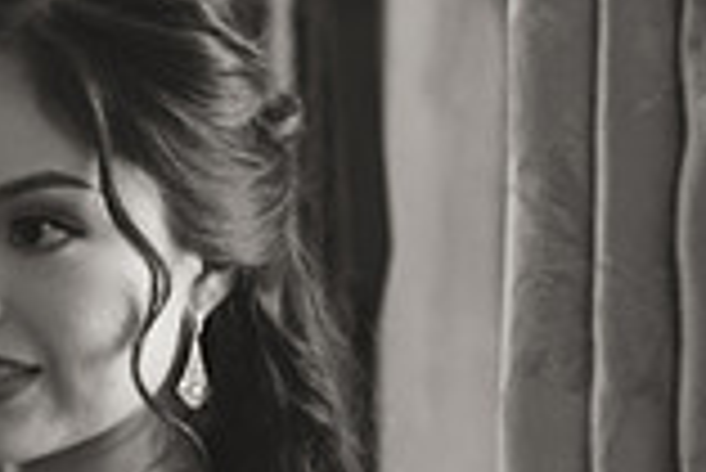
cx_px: -337
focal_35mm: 203
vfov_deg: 6.7
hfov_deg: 9.8
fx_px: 3985
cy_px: 602
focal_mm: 55
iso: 2500
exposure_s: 1/400
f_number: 2.8
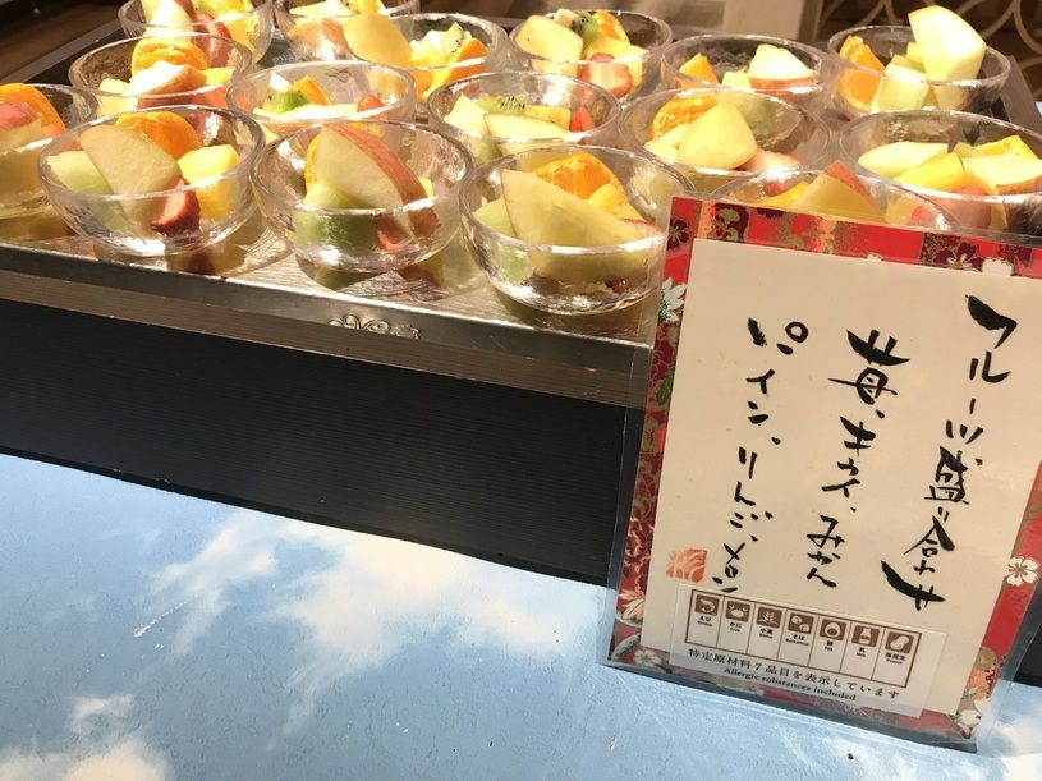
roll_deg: +1.0
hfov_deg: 63.5
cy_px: 390
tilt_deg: -39.5
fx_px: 843
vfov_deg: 49.7
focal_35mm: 28
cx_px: 521
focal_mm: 3.99
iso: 25
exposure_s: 1/33
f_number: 1.8
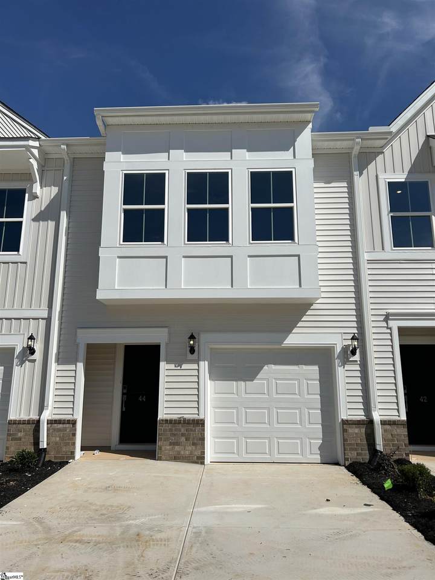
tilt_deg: +12.6
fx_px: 436
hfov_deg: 53.1
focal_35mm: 26
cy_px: 290
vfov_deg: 67.3
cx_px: 218
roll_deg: -0.3
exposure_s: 1/11364
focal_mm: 5.7
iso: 50
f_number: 1.5
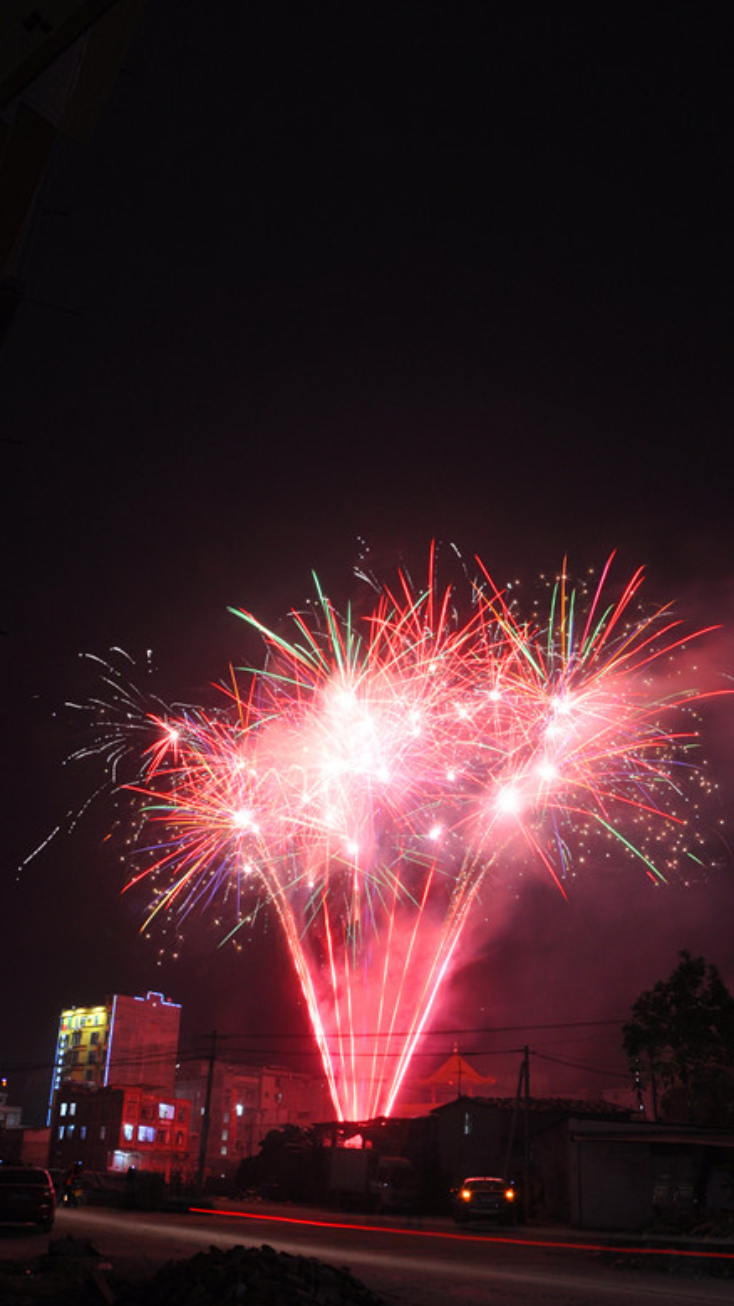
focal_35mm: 29
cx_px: 415
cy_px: 664
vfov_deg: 66.1
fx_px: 1004
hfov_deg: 40.1
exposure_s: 5.6
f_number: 22
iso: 320
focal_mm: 18
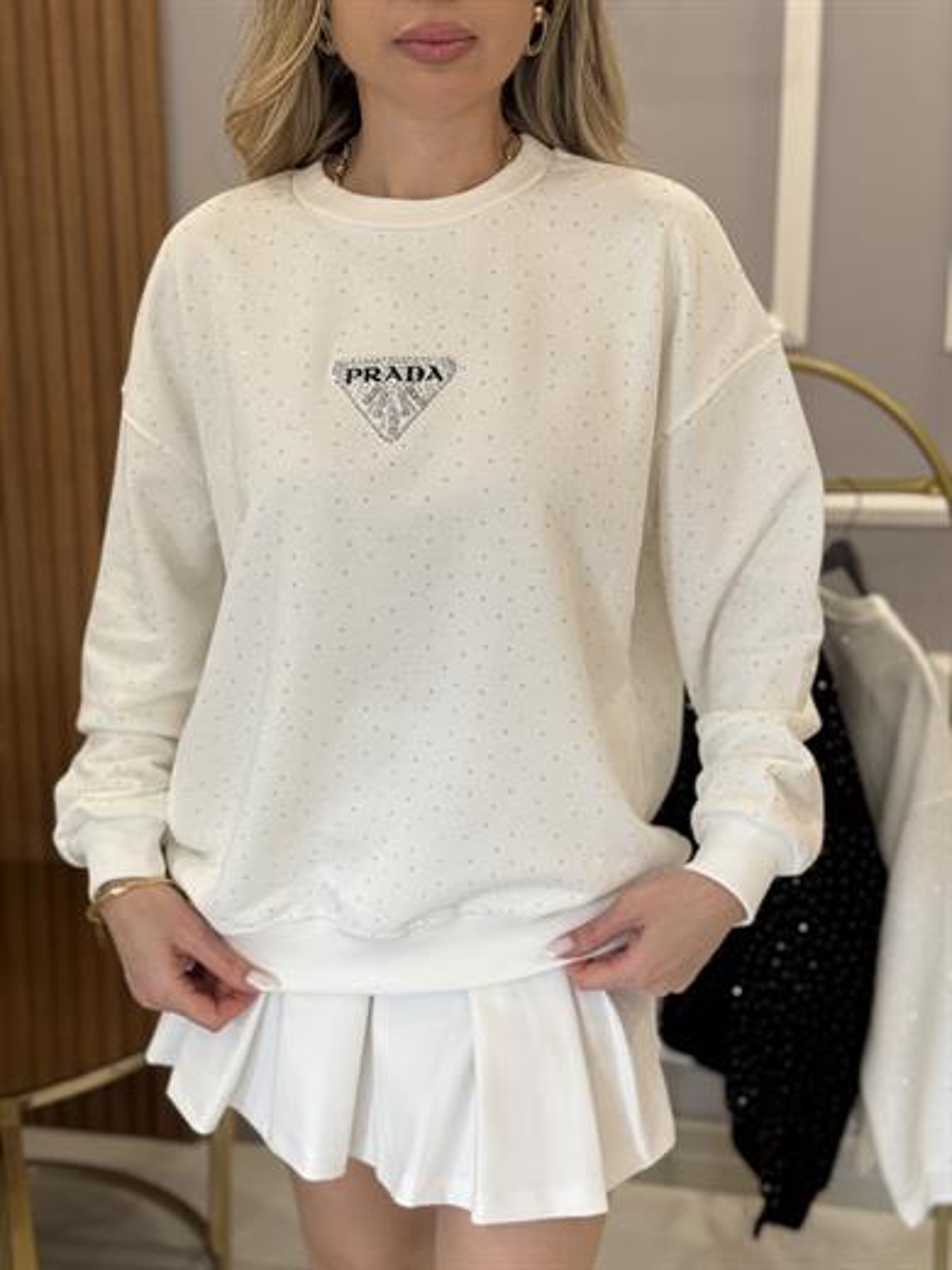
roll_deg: -0.5
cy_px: 635
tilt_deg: -11.4
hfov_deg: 30.3
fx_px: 1760
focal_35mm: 48
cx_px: 476
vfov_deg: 39.7
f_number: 1.78
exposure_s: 1/141
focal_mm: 6.76
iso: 100
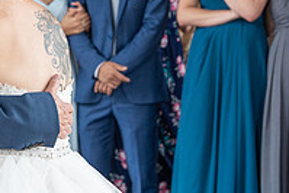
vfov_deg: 5.3
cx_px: -39
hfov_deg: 7.9
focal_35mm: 258
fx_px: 2073
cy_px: -11
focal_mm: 84
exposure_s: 1/250
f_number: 5
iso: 1000
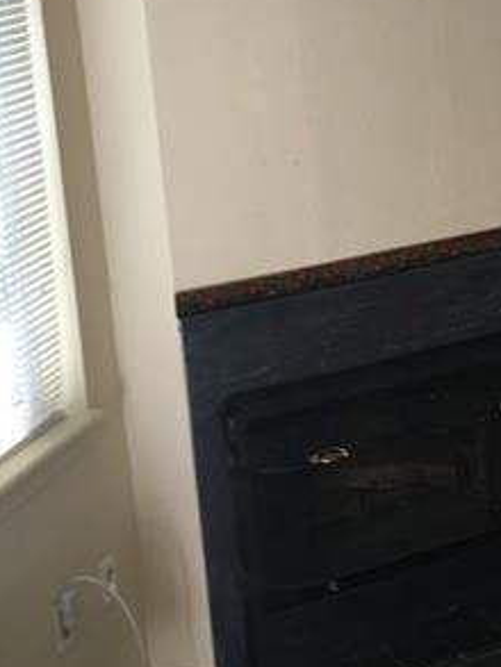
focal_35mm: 76
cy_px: 184
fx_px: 1466
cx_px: 467
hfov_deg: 19.0
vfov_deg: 25.4
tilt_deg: -11.1
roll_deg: +1.4
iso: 32
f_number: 2.2
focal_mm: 4.15
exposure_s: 1/60
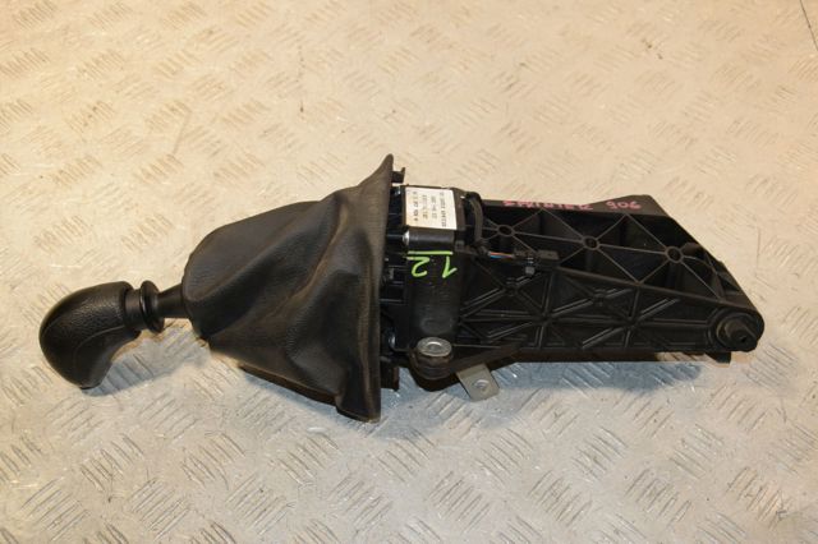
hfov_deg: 43.6
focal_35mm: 45
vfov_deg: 29.8
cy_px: 272
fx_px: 1022
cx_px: 409
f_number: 6.3
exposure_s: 1/200
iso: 800
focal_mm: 30
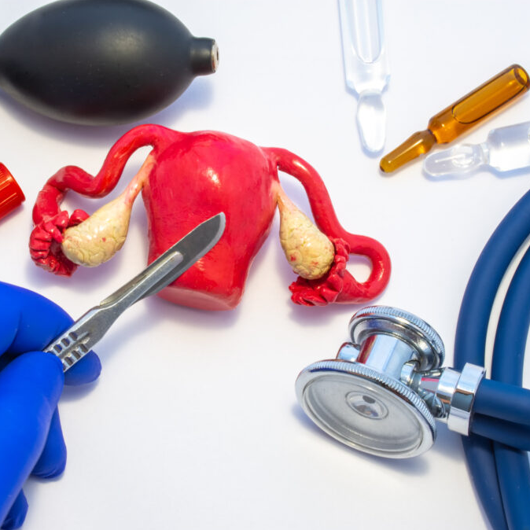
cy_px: 266
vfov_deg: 18.7
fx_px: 1611
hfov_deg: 18.6
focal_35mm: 93
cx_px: 181
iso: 100
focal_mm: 48
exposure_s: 4
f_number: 29
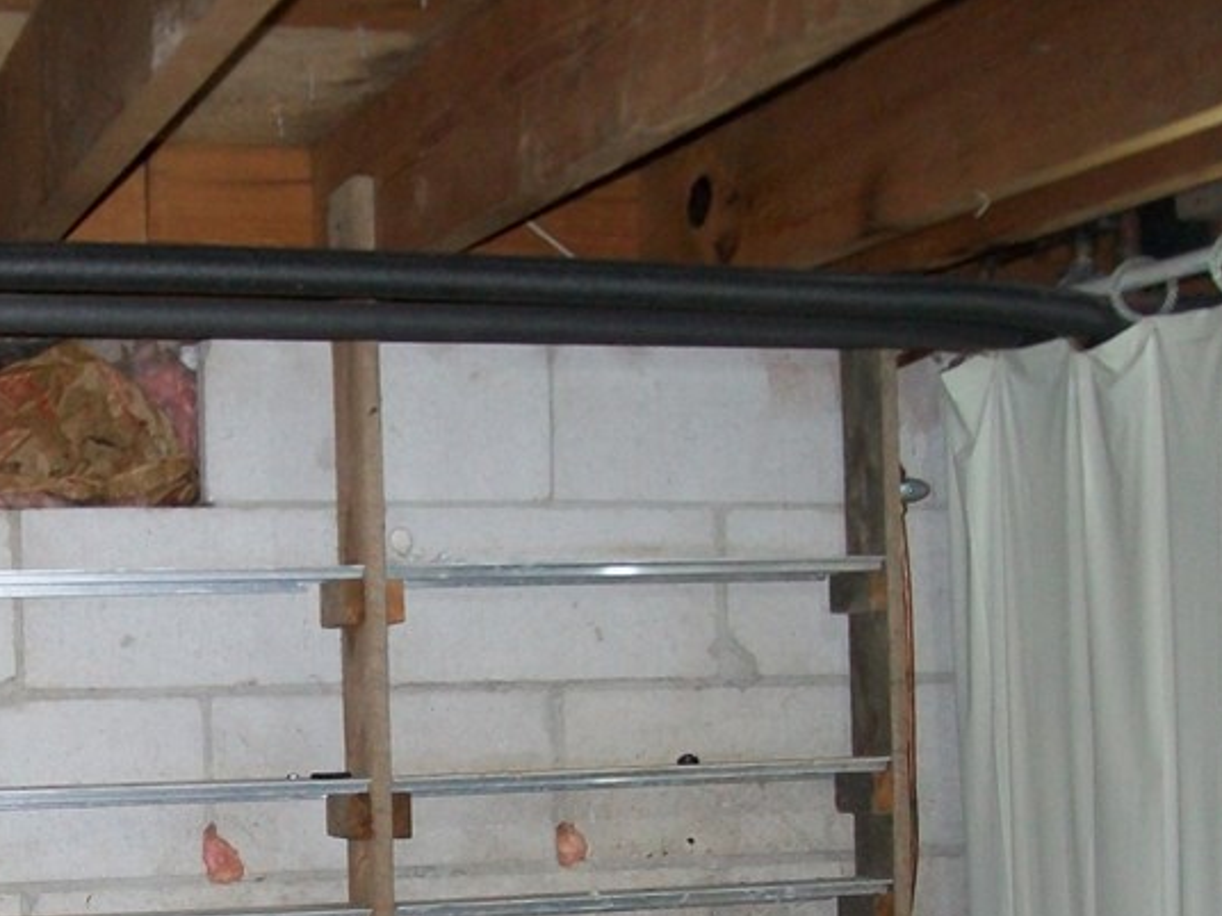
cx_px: 157
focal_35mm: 65
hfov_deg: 28.8
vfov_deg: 22.0
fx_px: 2295
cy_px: 857
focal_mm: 6.1
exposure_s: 1/60
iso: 160
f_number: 2.7
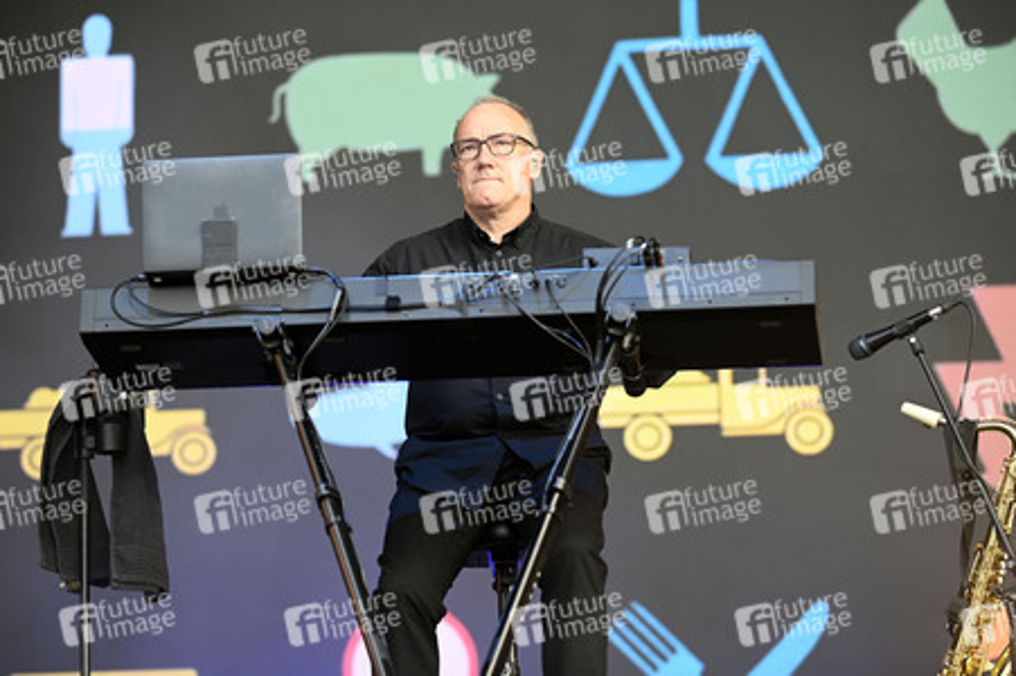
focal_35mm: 120
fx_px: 3384
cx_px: 508
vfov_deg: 11.4
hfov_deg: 17.1
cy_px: 338
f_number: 3.2
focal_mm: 120
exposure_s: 1/400
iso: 320
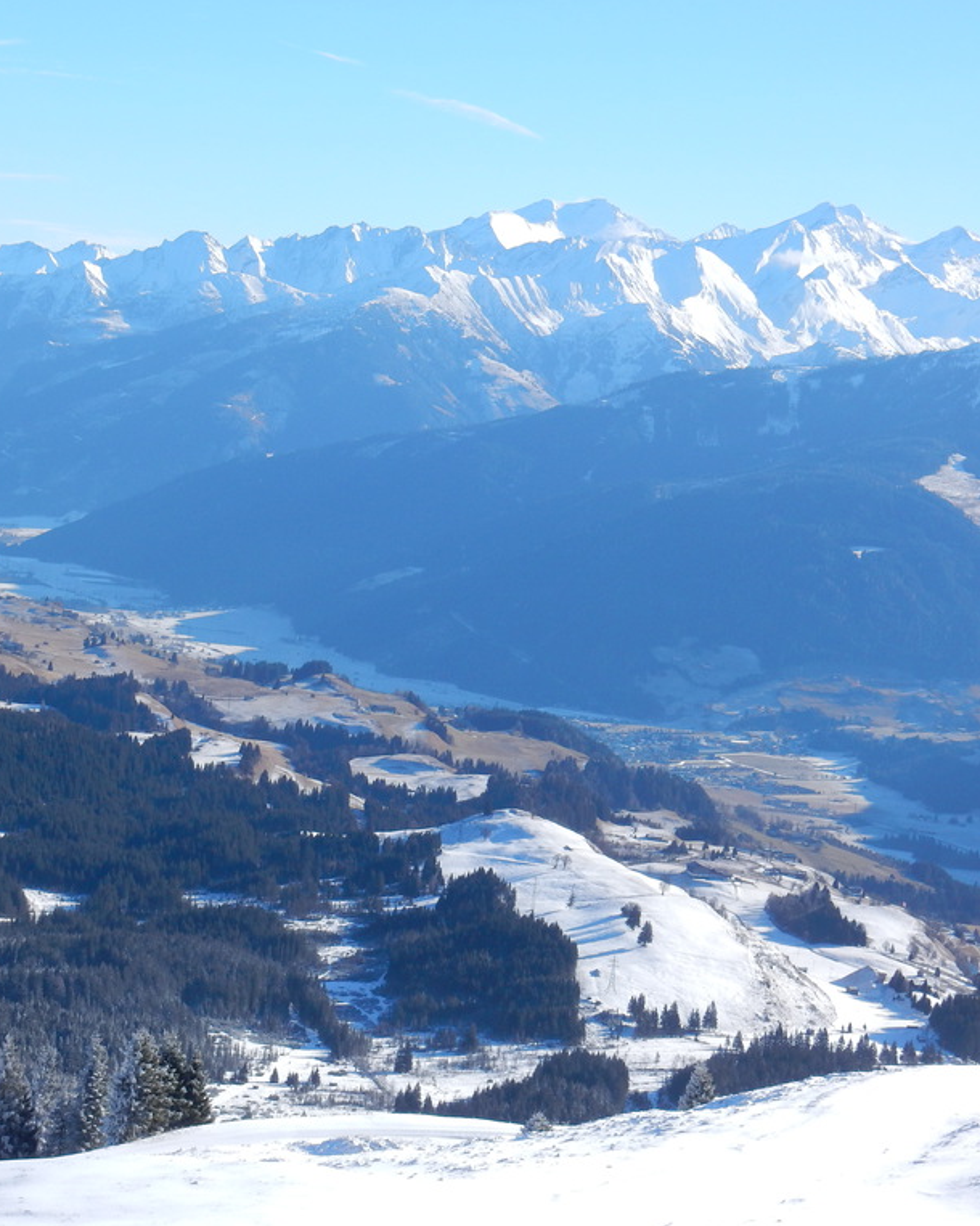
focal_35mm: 93
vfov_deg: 20.6
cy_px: 614
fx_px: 3373
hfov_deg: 16.4
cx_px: 185
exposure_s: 1/640
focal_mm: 12.6
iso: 125
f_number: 4.8
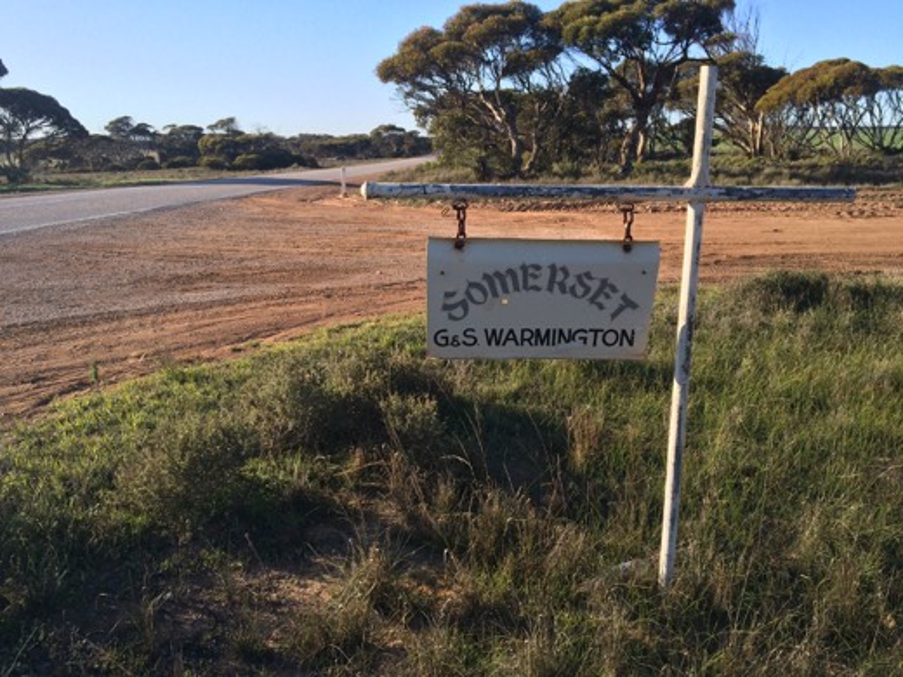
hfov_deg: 61.7
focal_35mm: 29
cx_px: 452
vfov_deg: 48.2
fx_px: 756
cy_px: 338
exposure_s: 1/1109
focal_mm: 4.15
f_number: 2.2
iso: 32
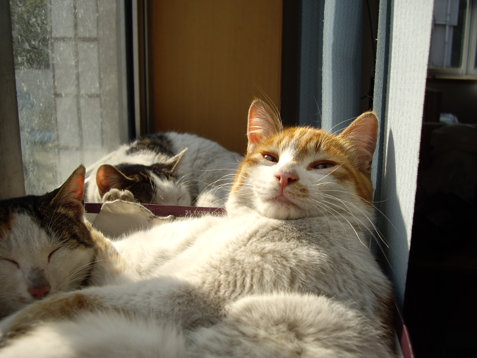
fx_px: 524
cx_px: 238
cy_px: 179
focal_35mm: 38
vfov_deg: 37.7
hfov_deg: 49.0
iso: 64
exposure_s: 1/400
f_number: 2.8
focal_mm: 7.9
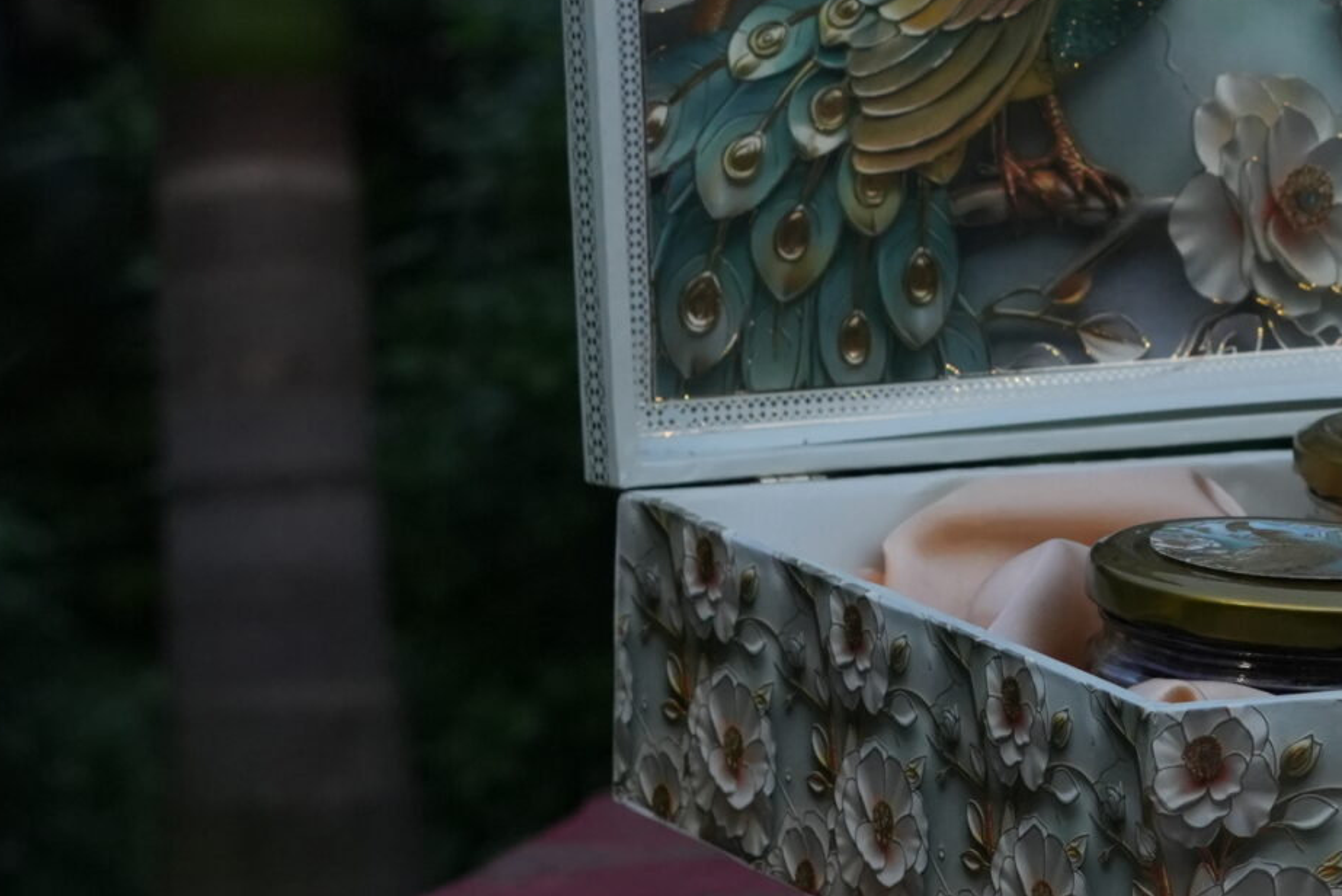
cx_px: 1726
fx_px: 7756
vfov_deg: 6.6
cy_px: 172
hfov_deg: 9.7
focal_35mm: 208
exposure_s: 1/40
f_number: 5.6
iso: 1250
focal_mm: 50
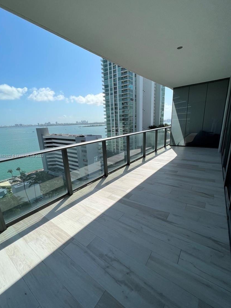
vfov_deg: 102.0
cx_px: 117
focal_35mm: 14
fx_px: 125
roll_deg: +1.7
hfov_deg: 85.7
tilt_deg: -14.0
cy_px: 156
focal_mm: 1.57
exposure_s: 1/2660
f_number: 1.8
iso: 32
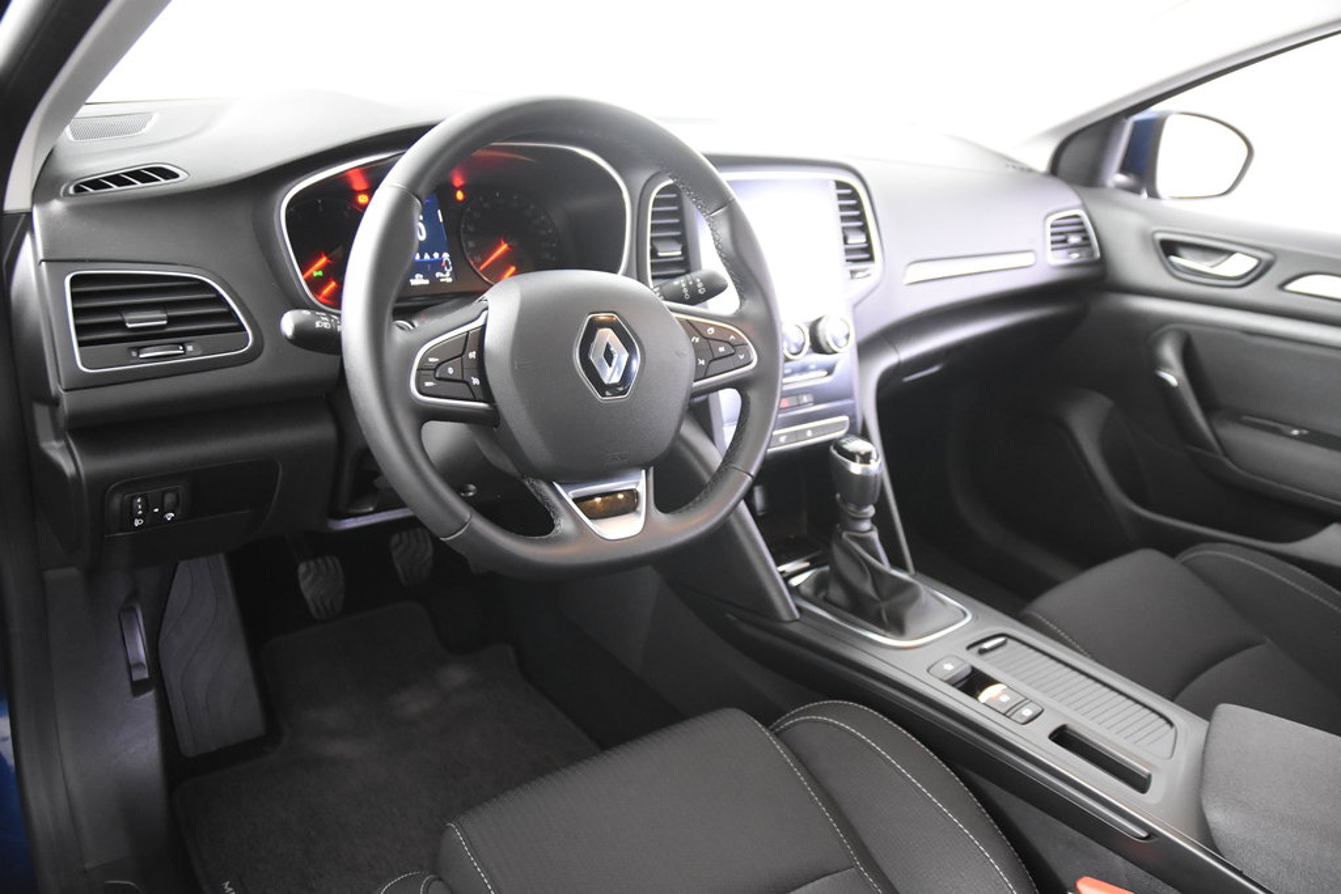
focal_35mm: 26
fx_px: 950
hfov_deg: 70.4
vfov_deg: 50.4
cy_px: 447
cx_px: 670
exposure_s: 1/25
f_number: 2.8
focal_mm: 17
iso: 3600
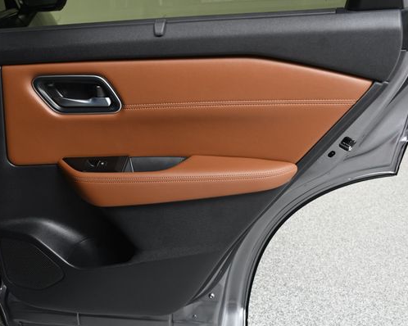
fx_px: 495
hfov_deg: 44.5
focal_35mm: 41
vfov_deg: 36.5
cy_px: 174
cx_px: 160
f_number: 5.6
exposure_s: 1/160
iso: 100
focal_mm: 23
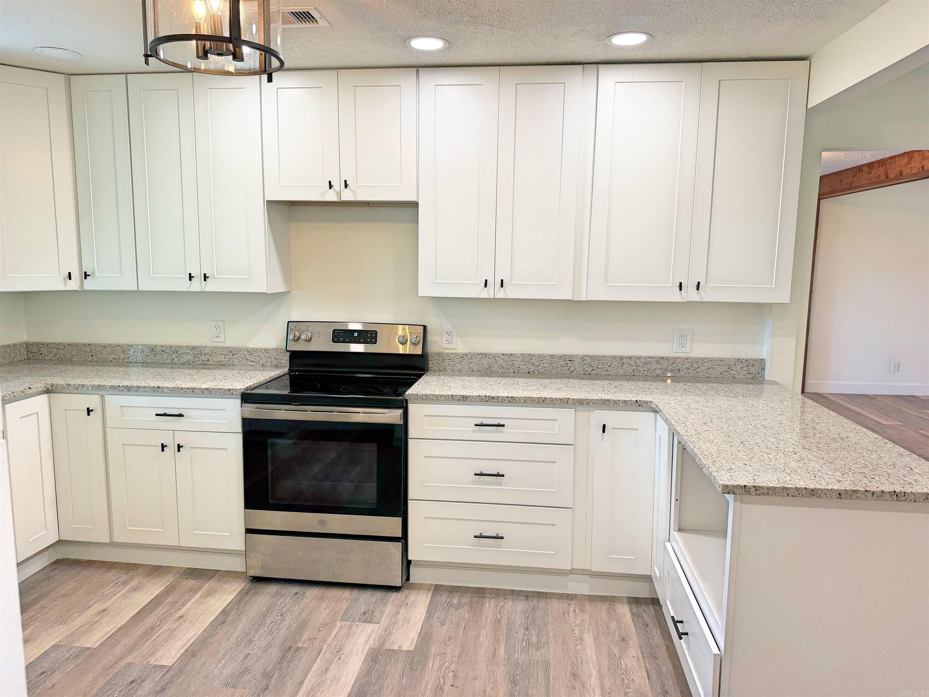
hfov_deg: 71.6
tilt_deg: -7.5
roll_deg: -0.6
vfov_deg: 56.8
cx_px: 464
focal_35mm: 24
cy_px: 348
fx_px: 644
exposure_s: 1/120
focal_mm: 6.76
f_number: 1.78
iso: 80
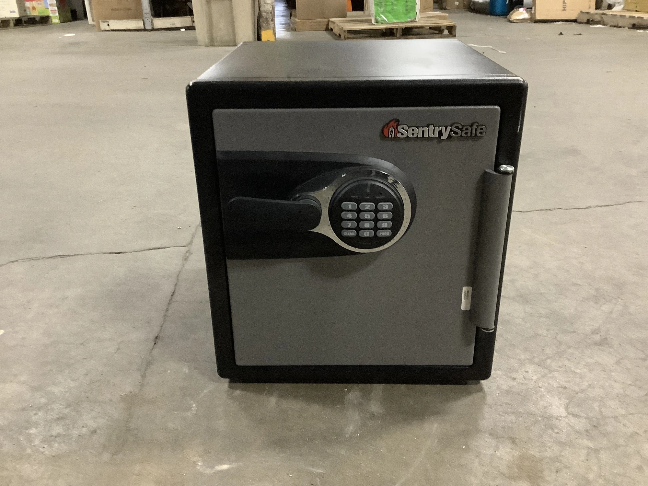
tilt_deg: -27.4
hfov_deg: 58.4
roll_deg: +0.1
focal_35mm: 31
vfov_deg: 45.4
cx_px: 324
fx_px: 580
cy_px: 243
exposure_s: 1/30
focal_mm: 3.3
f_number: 2.4
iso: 400
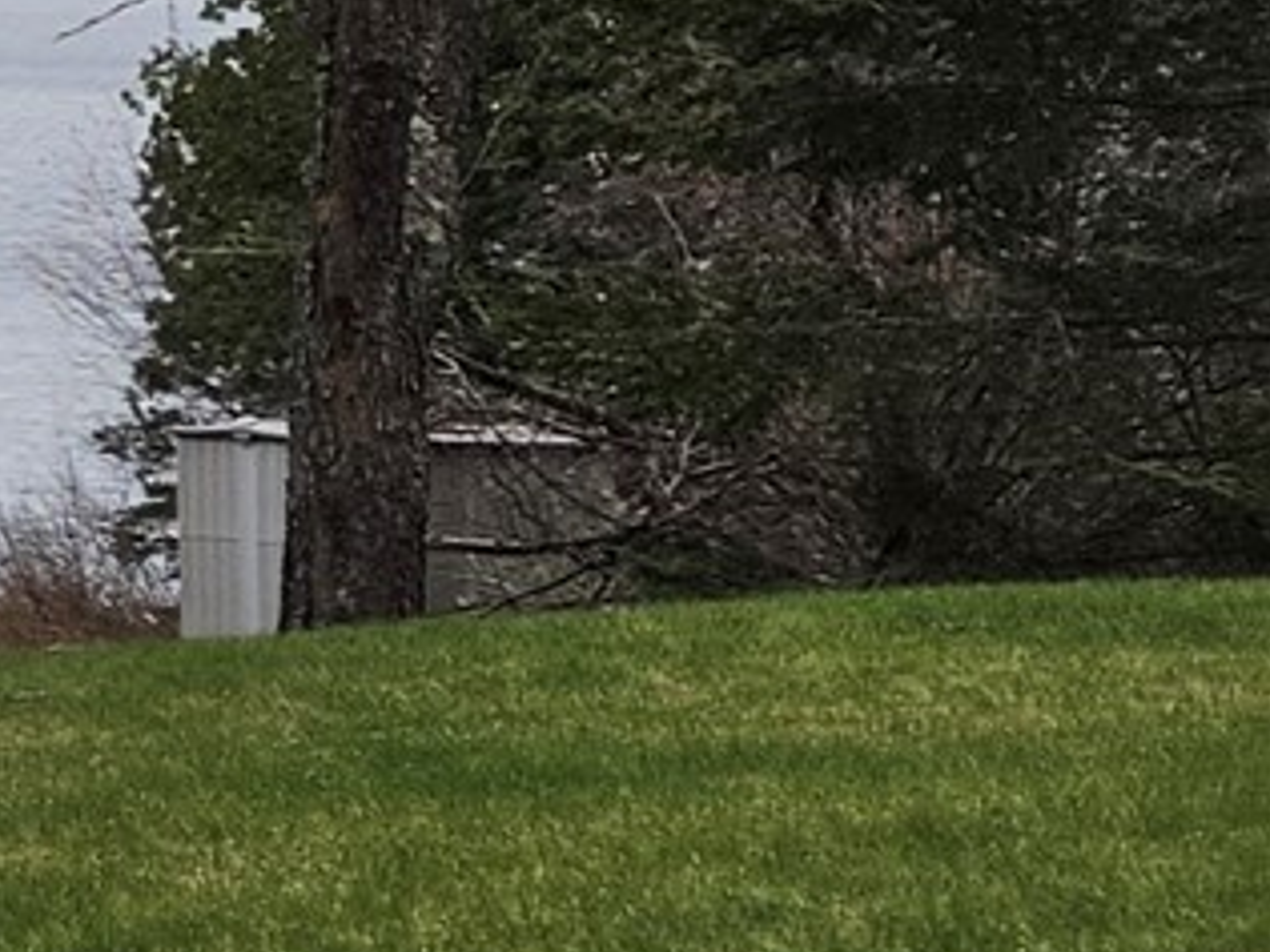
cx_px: -2841
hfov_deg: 9.5
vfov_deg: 9.9
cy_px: 112
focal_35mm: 149
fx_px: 5467
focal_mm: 5.4
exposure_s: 1/3075
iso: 80
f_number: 1.8
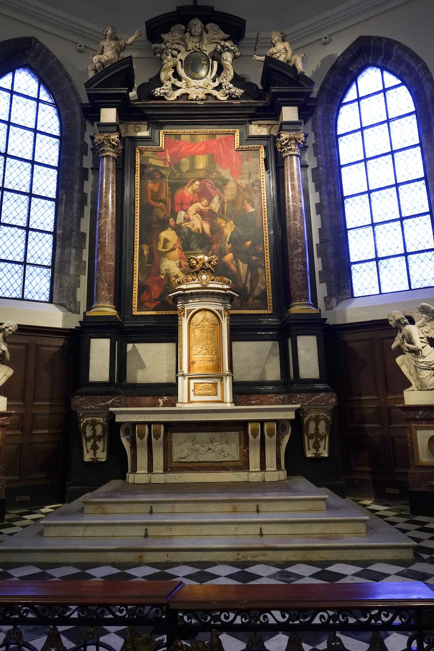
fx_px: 488
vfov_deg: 67.2
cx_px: 198
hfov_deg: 47.9
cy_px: 291
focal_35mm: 27
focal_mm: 24
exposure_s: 1/80
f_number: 4.5
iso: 3200
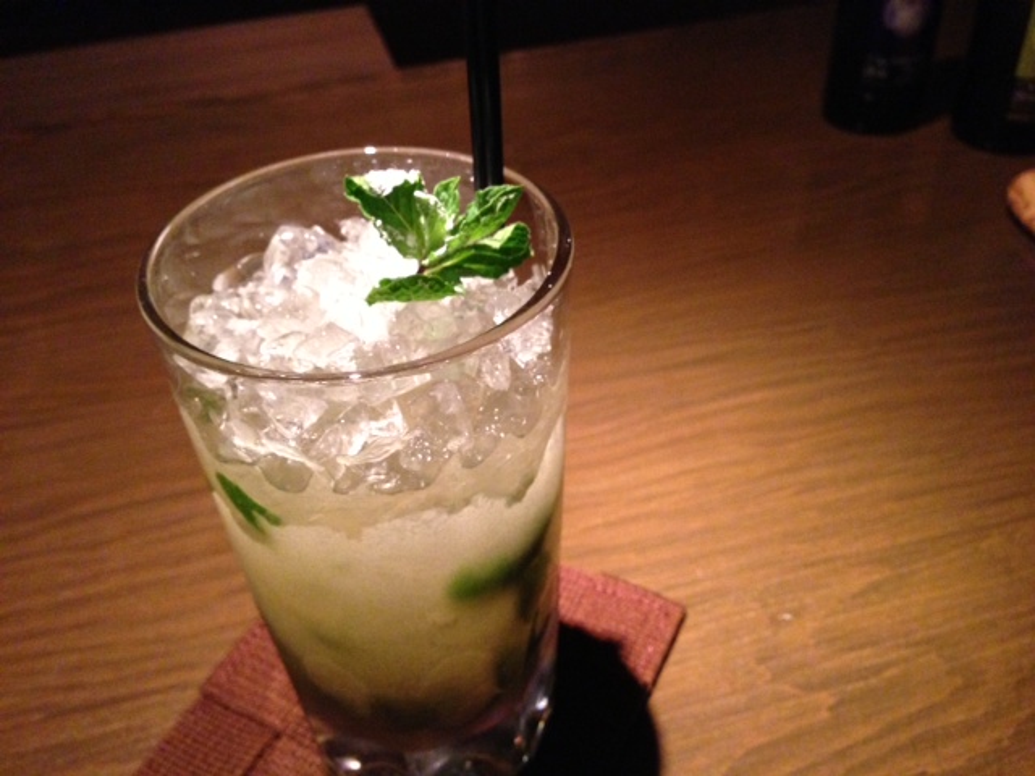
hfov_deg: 55.4
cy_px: 388
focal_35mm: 33
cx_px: 518
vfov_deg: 42.9
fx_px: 987
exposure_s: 1/15
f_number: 2.4
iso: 500
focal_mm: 4.13
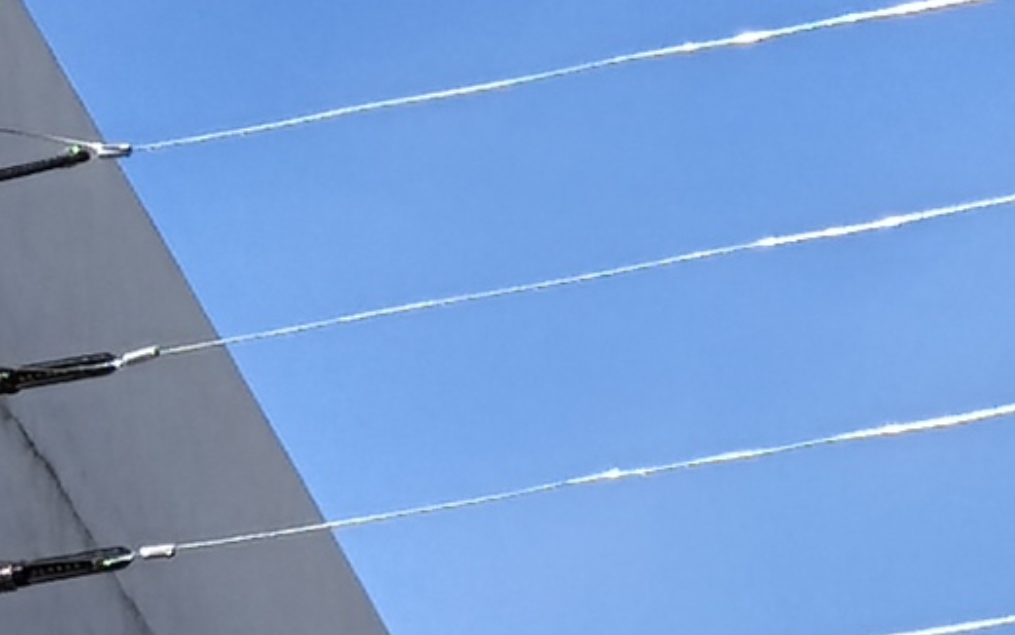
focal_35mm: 190
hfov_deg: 10.8
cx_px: -318
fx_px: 5257
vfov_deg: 6.9
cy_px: 226
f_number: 1.8
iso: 52
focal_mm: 5.56
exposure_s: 1/1730
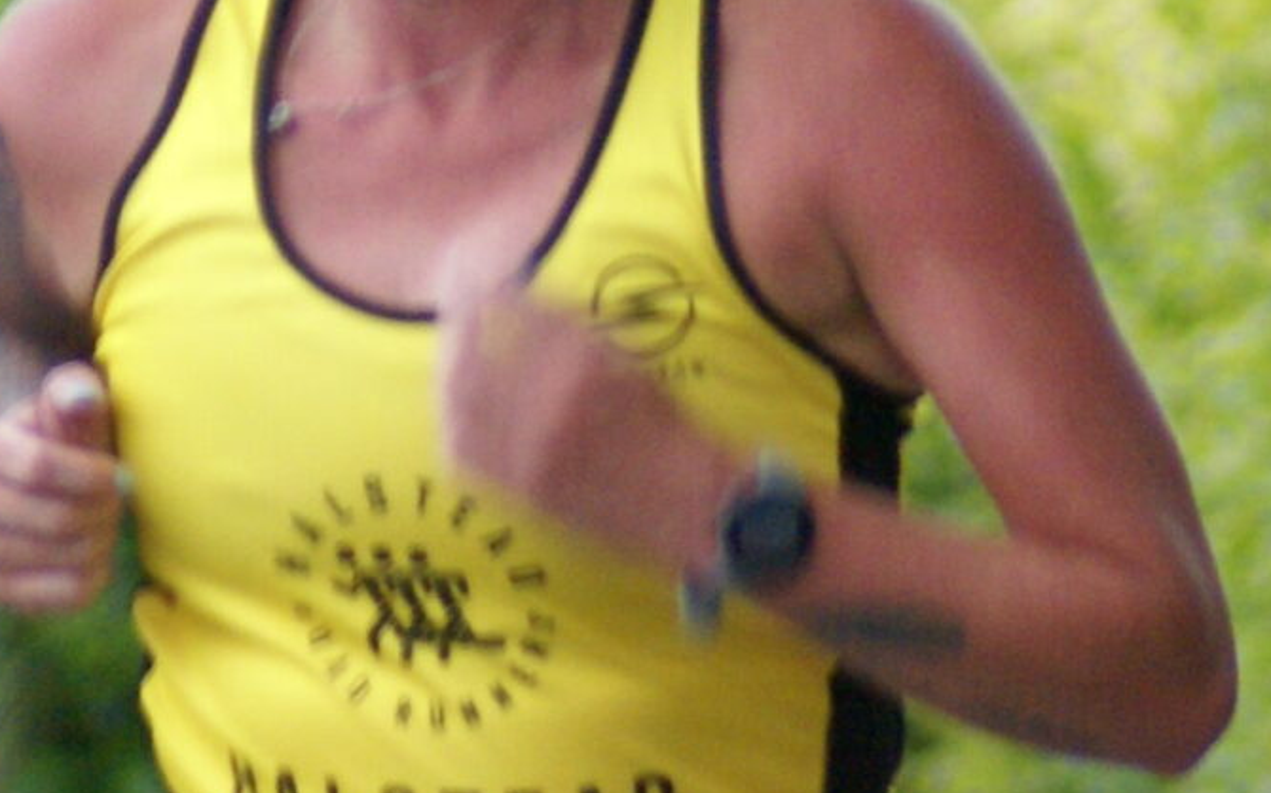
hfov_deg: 1.2
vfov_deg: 0.7
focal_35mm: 1755
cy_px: 425
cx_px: 562
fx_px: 60761
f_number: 5.6
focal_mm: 300
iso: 800
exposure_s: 1/80
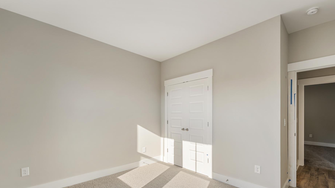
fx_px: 142
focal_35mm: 16
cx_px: 170
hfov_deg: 99.4
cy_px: 115
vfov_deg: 66.3
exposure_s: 1/60
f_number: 6.3
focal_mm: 14
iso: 400
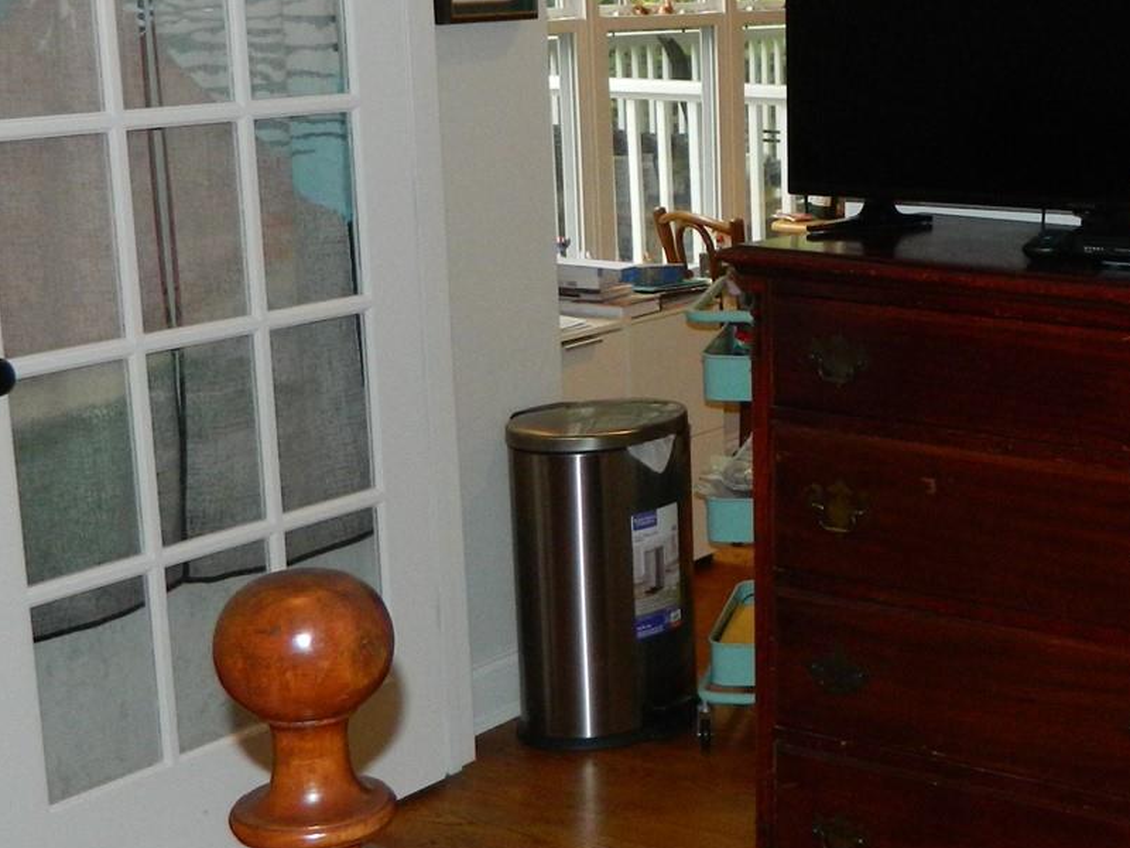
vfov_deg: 22.9
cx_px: 1129
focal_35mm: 64
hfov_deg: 28.4
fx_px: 2089
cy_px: 440
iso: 200
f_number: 3.1
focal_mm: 4.5
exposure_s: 1/30
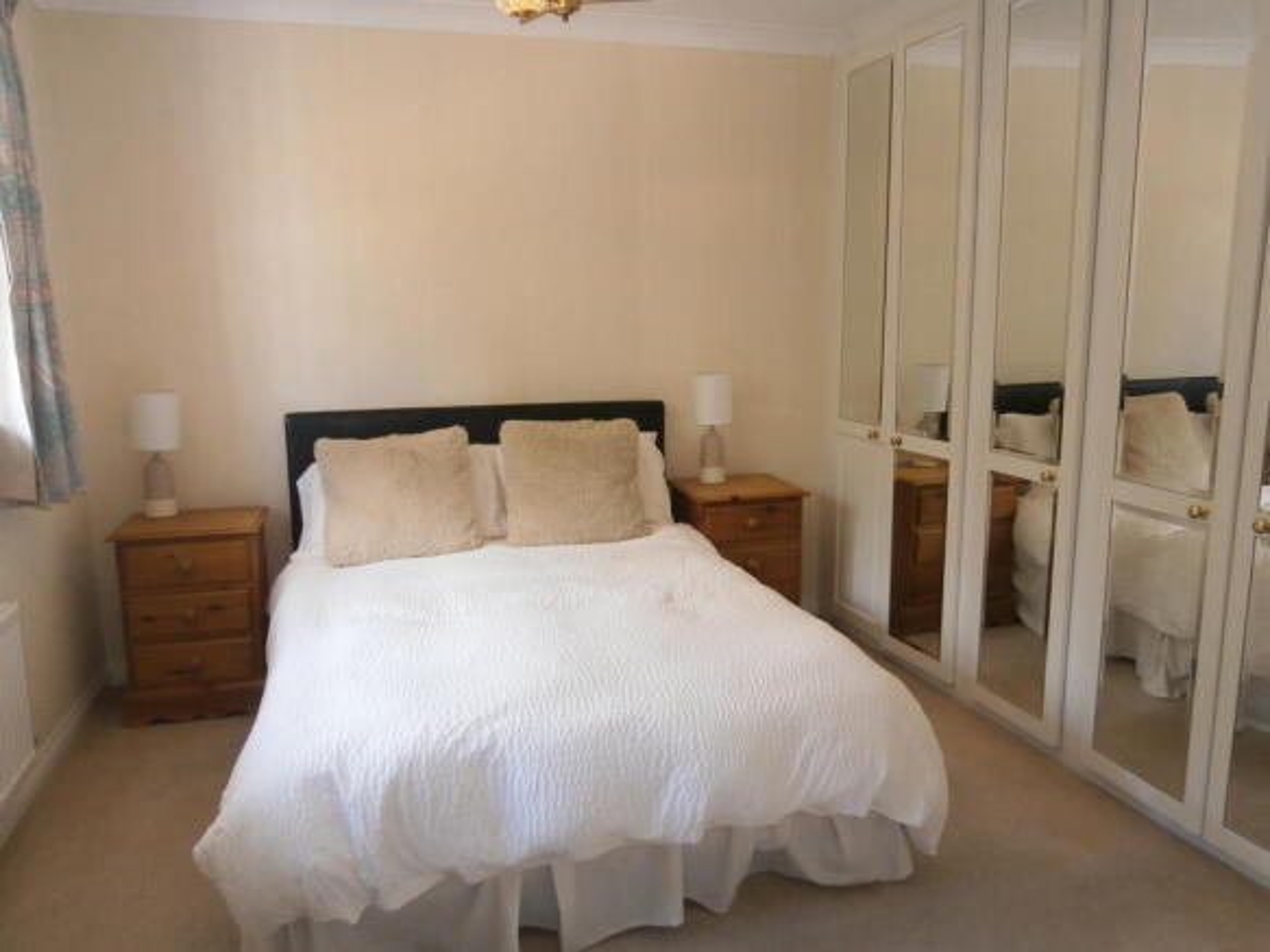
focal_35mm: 26
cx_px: 635
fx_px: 954
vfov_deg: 53.0
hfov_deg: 67.3
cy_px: 476
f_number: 2.8
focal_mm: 4.7
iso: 125
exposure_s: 1/30
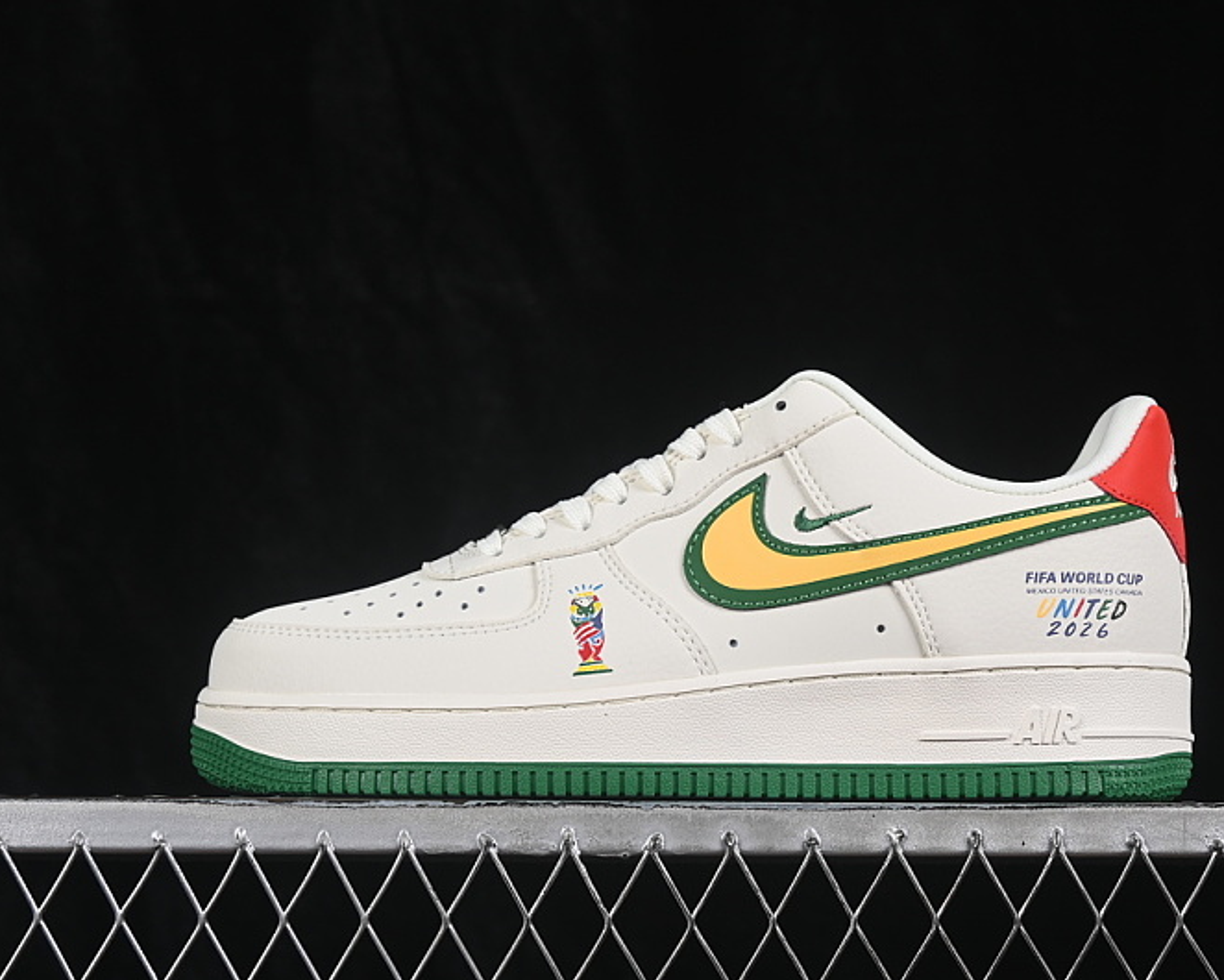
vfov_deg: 18.1
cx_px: 697
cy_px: 489
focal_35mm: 85
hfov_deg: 22.5
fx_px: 3080
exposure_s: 1/80
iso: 160
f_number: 8
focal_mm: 50
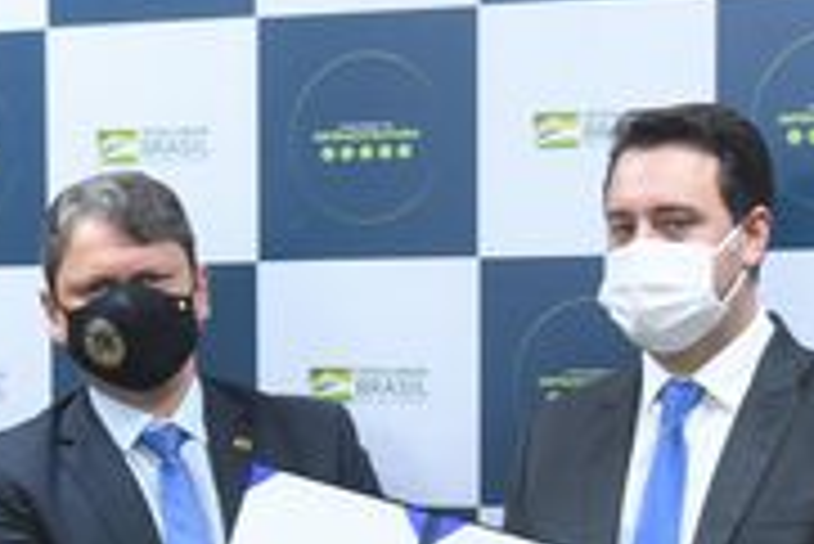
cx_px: 400
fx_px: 3575
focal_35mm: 158
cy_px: 677
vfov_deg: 8.6
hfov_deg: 13.0
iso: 1600
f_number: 2.8
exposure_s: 1/200
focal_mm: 38
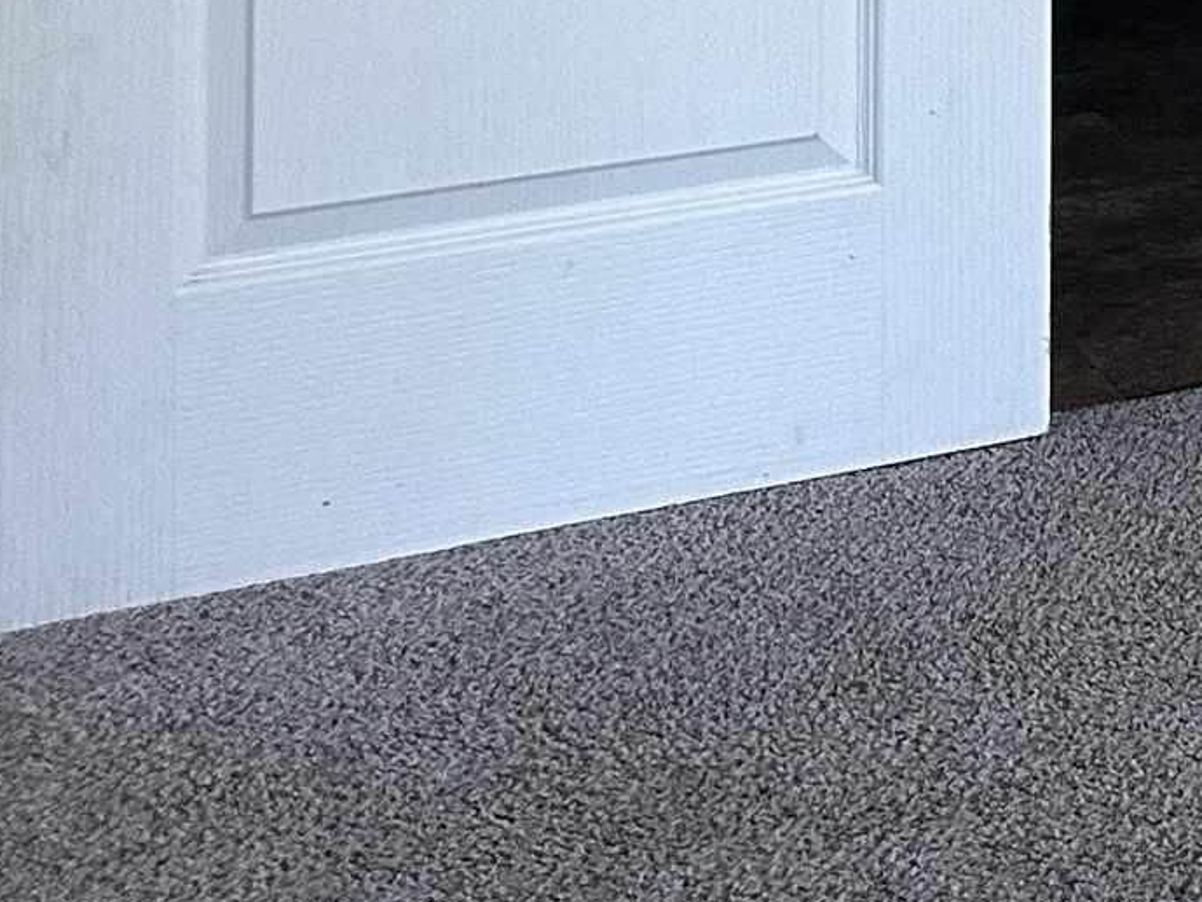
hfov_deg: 14.8
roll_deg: +0.3
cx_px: 2472
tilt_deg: +1.2
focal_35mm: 107
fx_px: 3716
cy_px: -888
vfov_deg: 12.3
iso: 250
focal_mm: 6.86
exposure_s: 1/106
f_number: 1.78
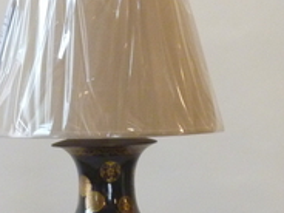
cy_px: 171
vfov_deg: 5.5
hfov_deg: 7.3
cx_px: 88
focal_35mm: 270
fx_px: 2215
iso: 400
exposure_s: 1/15
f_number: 4.2
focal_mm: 13.7
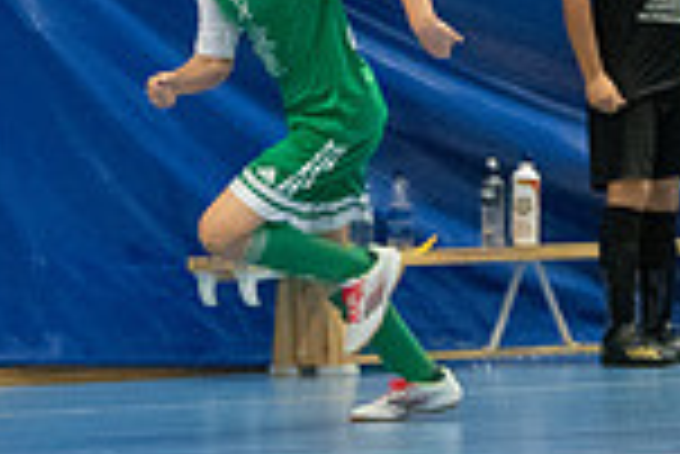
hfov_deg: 3.4
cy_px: 128
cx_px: 347
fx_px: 11401
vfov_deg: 2.3
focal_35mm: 603
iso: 8000
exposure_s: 1/500
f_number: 2.8
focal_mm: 105
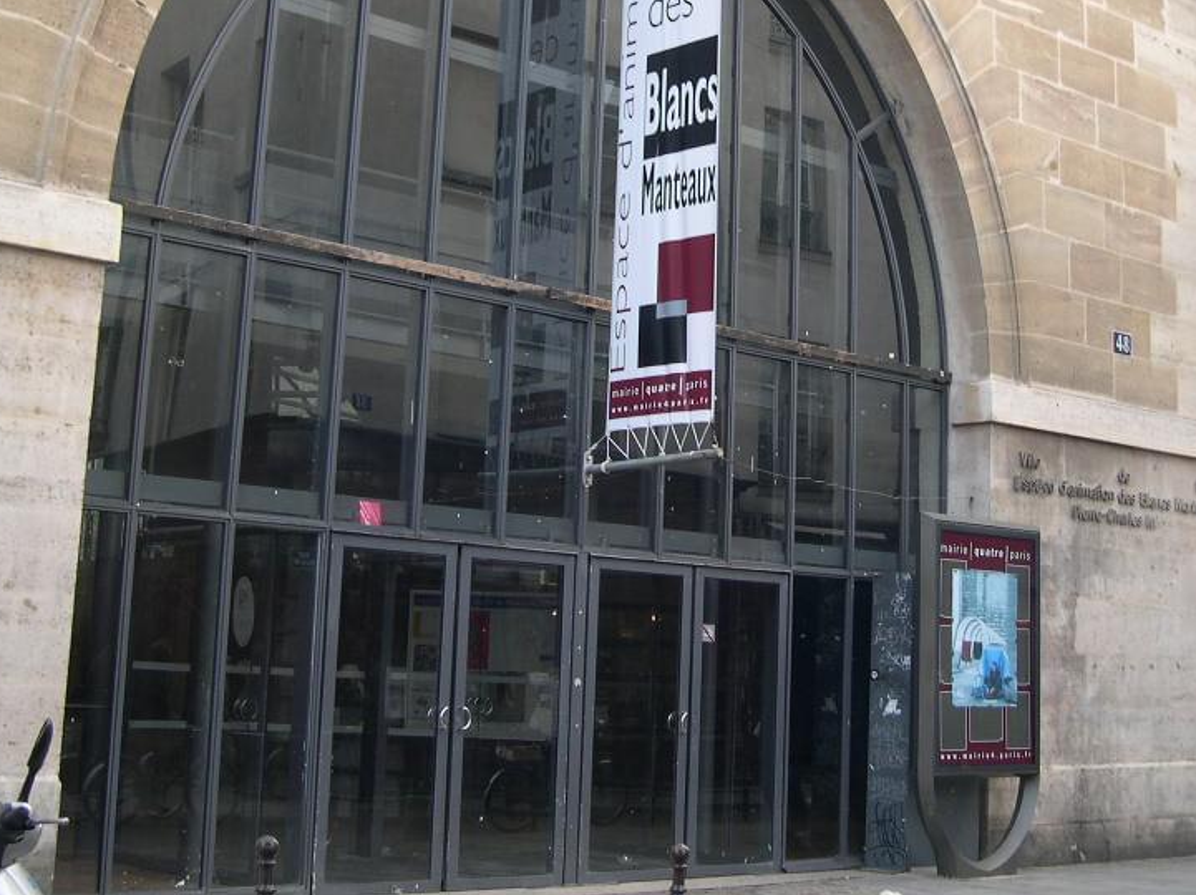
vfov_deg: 26.8
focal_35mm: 54
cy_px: 260
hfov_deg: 35.5
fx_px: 1865
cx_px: 692
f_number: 2.8
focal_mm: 8
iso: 100
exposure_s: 1/31.4
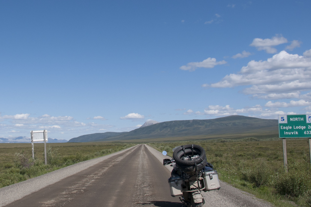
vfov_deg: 28.3
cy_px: 63
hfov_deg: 40.4
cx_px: 67
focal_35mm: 47
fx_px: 406
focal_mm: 18
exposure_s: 1/500
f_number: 11
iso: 200
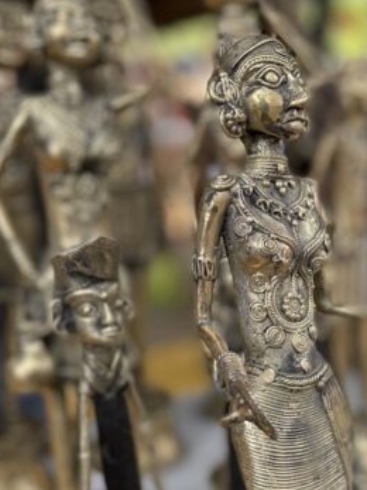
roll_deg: +0.6
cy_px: 332
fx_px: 637
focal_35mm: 45
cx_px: 279
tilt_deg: -13.0
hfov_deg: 31.5
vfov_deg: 41.5
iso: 40
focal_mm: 4.2
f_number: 1.6
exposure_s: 1/270
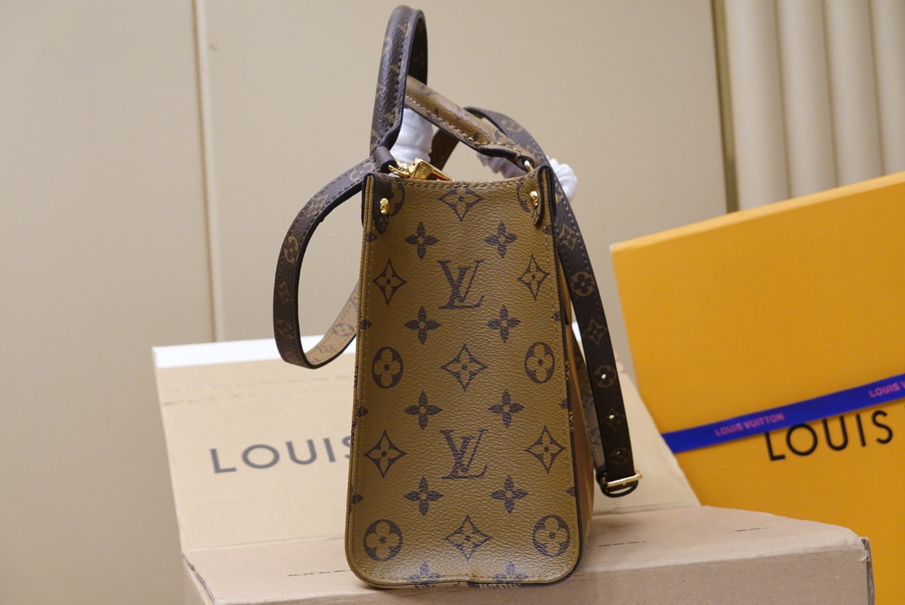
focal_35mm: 69
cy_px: 302
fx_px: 1736
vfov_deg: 19.8
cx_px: 452
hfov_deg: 29.2
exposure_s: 1/80
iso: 640
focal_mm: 25.34
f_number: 4
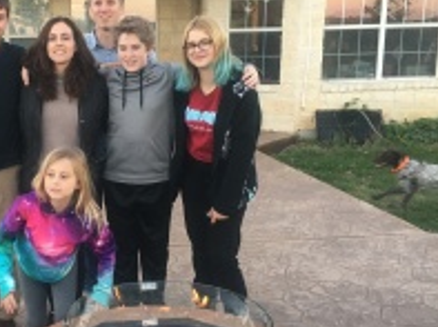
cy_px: 185
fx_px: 682
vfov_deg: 26.9
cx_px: 78
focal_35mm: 54
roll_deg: +3.1
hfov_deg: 34.3
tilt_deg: -11.3
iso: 40
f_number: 2.2
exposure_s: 1/30
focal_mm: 4.15
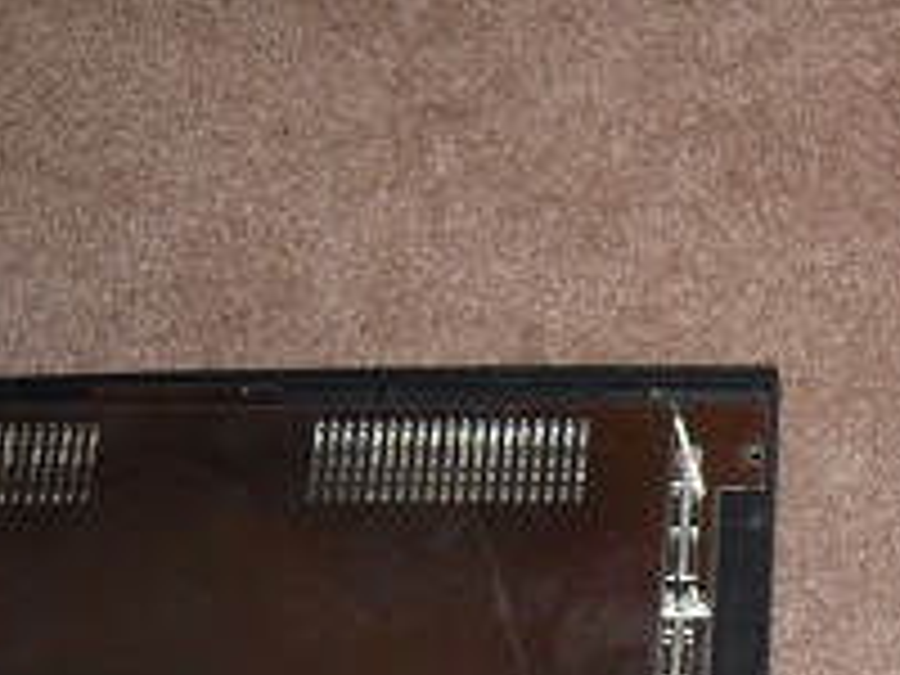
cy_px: 716
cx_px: 878
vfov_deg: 17.1
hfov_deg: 22.5
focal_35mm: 84
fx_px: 2184
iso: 100
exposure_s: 1/25
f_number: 2.7
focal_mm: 5
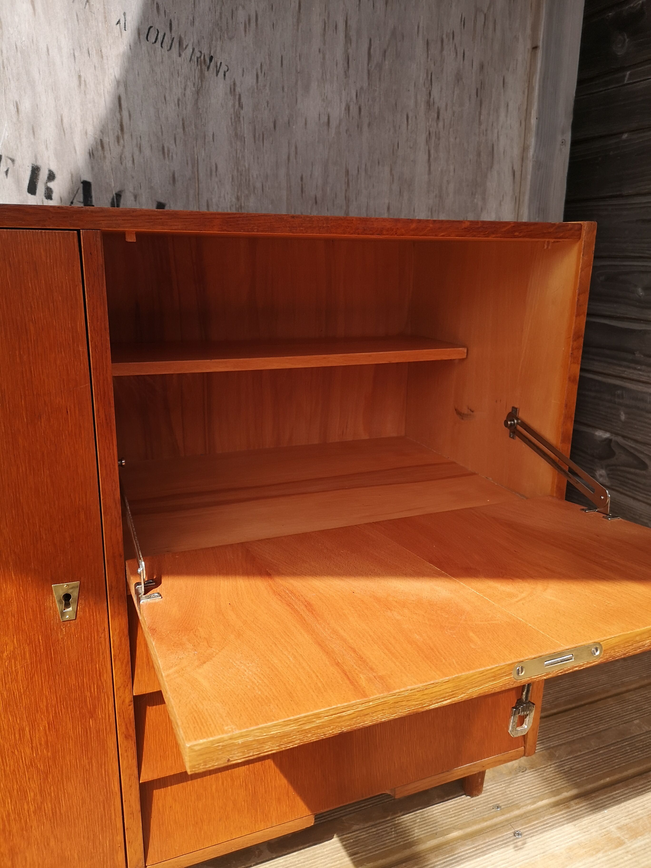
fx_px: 677
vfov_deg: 65.3
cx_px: 326
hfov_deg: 51.4
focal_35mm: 27
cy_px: 434
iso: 50
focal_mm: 5.58
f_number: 1.8
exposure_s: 1/893
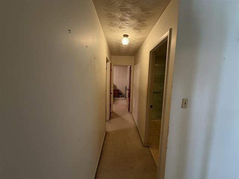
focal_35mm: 14
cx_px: 120
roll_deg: -1.3
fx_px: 97
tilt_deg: -5.6
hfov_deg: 102.1
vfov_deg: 85.7
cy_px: 90
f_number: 2.2
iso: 500
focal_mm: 2.22
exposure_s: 1/60
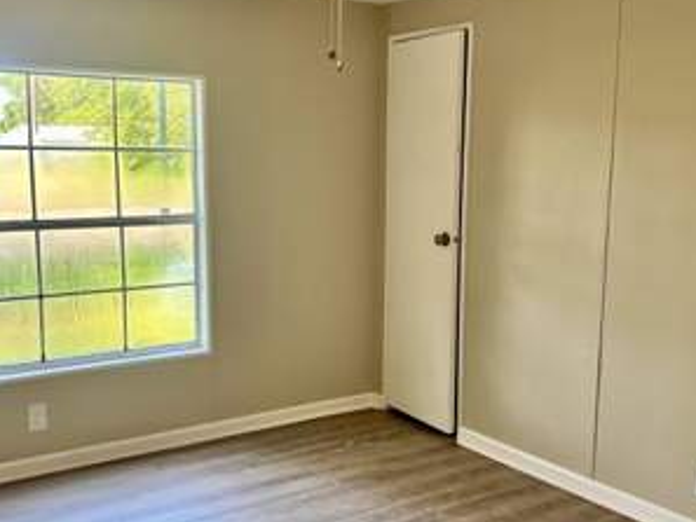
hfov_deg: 44.7
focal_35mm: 42
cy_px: 274
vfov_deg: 34.4
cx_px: 373
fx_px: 845
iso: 125
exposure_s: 1/120
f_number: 1.6
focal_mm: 5.96
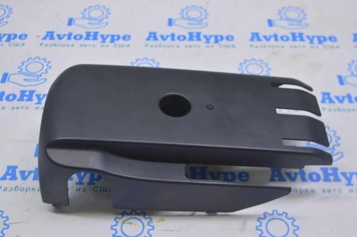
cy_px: 118
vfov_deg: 28.0
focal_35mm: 48
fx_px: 475
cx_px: 178
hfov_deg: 41.2
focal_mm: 32
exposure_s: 1/25
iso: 400
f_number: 5.6
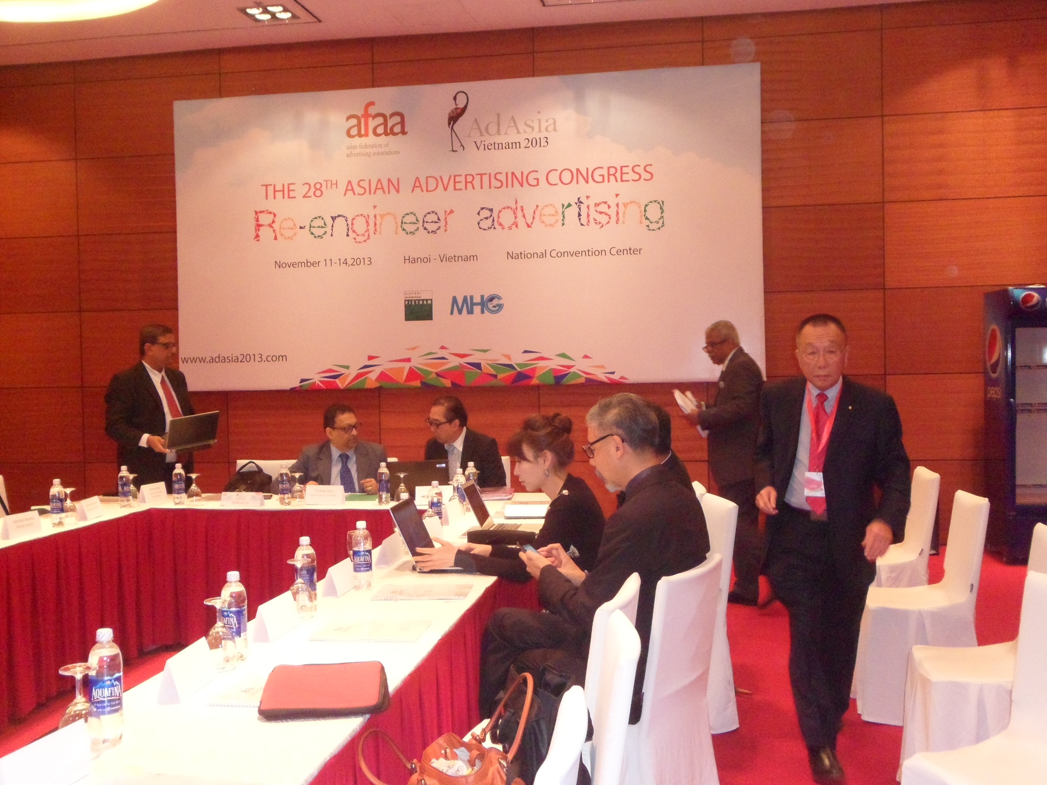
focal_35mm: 37
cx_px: 524
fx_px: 1119
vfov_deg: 38.7
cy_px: 392
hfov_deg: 50.1
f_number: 4
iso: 640
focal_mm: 6.6
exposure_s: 1/45
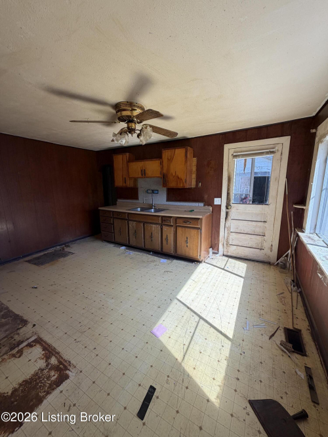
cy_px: 218
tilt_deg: -12.0
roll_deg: -0.7
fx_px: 177
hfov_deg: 85.7
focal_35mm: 14
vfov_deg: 102.1
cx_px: 164
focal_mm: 2.22
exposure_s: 1/176
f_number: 2.2
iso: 40
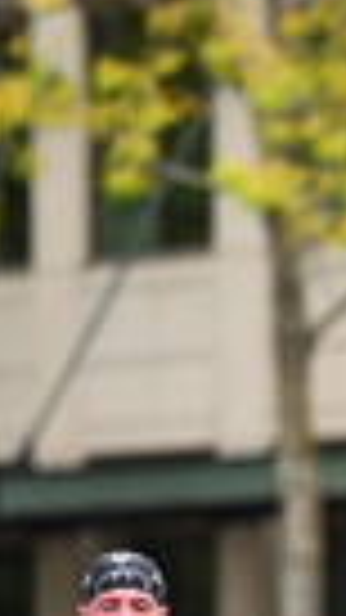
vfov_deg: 2.6
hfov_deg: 1.4
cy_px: 697
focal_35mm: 842
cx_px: 568
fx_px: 13742
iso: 640
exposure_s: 1/2000
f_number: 2.8
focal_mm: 200
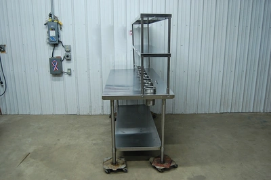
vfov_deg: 43.5
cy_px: 90
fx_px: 226
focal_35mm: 30
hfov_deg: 62.0
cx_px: 136
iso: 400
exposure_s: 1/25
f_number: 3.8
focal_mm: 20
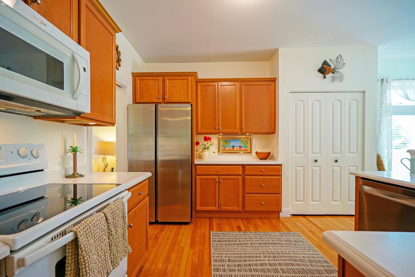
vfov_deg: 73.7
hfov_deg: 96.7
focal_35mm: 16
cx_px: 206
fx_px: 184
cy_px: 147
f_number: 3.2
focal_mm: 10
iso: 100
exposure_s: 1/40
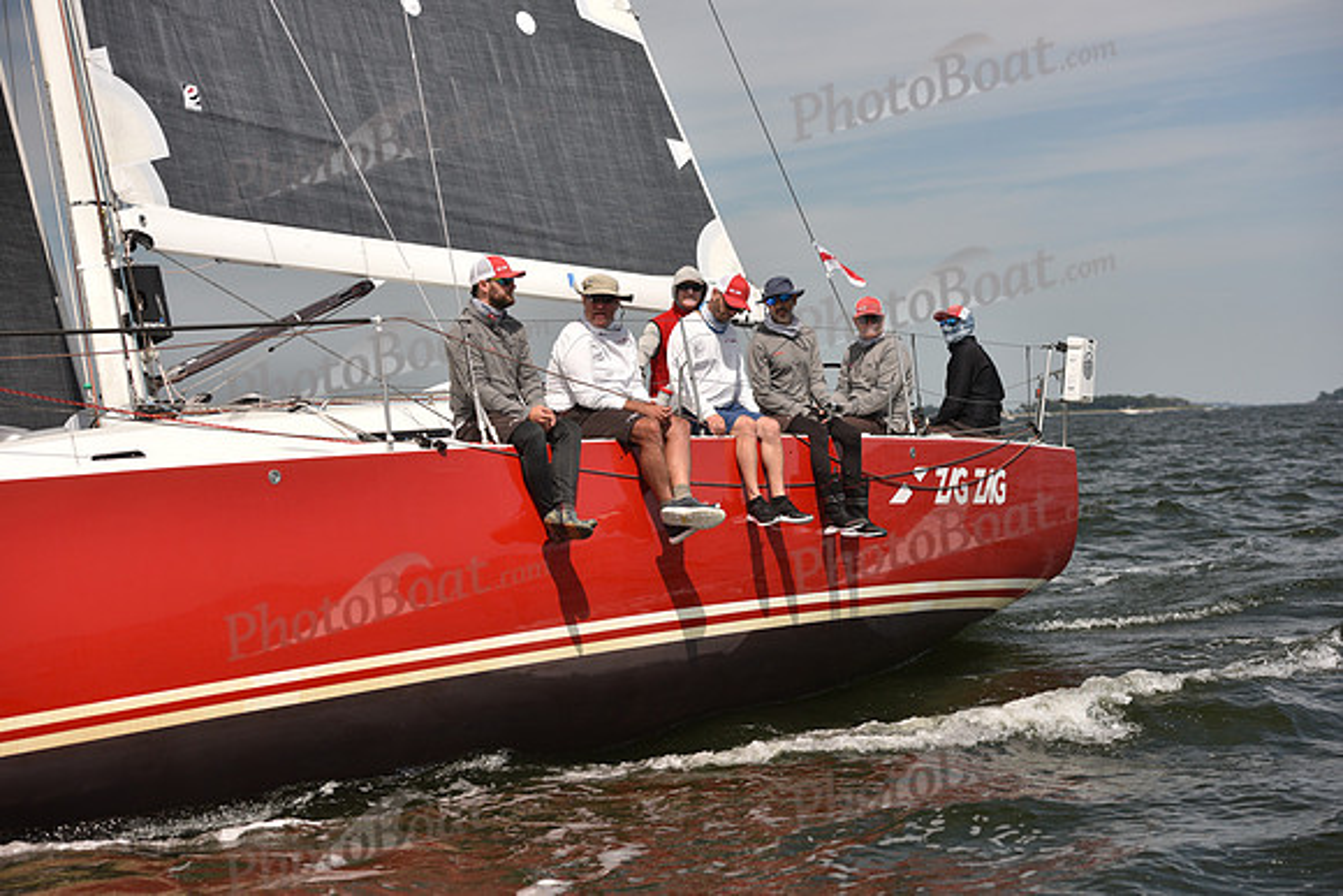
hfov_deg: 25.4
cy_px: 448
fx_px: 2985
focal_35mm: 80
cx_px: 672
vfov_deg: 17.1
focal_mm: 80
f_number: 4.5
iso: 250
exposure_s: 1/1250
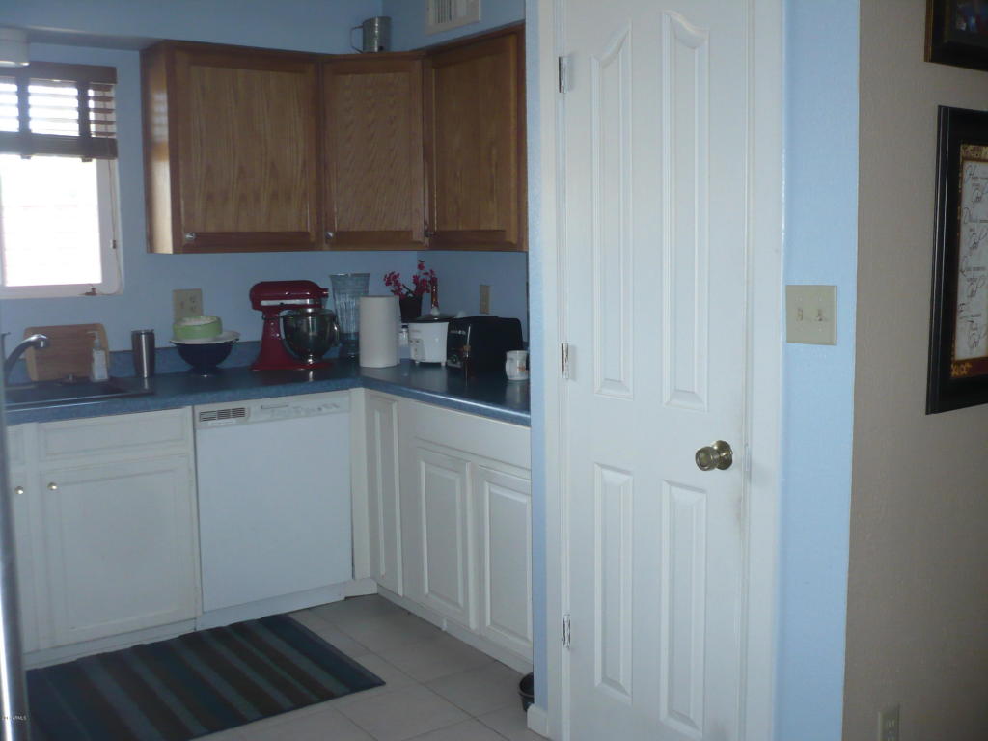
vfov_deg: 40.7
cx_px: 494
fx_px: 999
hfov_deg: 52.6
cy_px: 370
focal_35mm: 35
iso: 200
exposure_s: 1/30
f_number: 2.8
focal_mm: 5.8
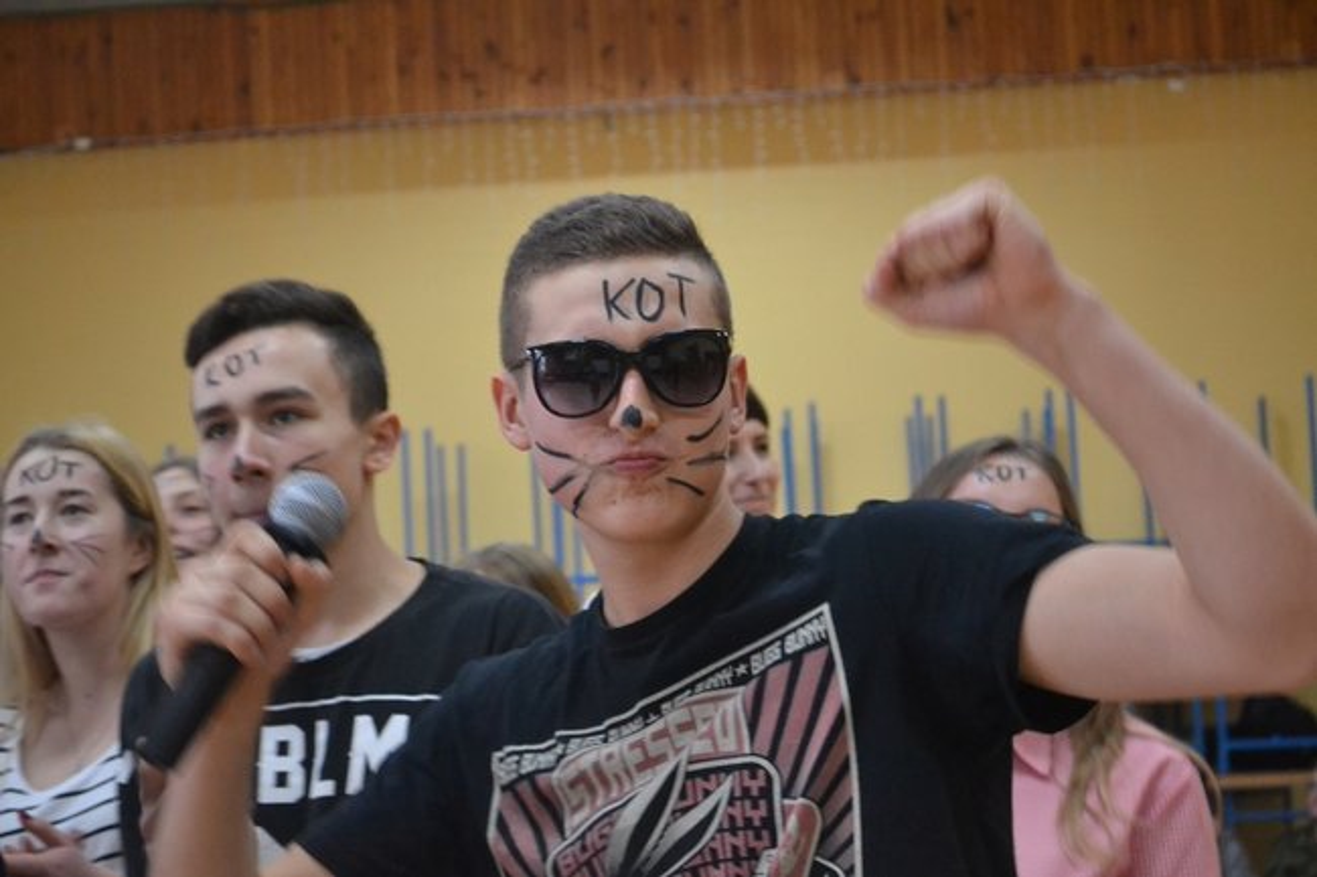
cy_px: 438
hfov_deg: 28.1
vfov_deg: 18.9
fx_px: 2633
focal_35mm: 72
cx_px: 658
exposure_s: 1/50
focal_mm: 48
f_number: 5.6
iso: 3200
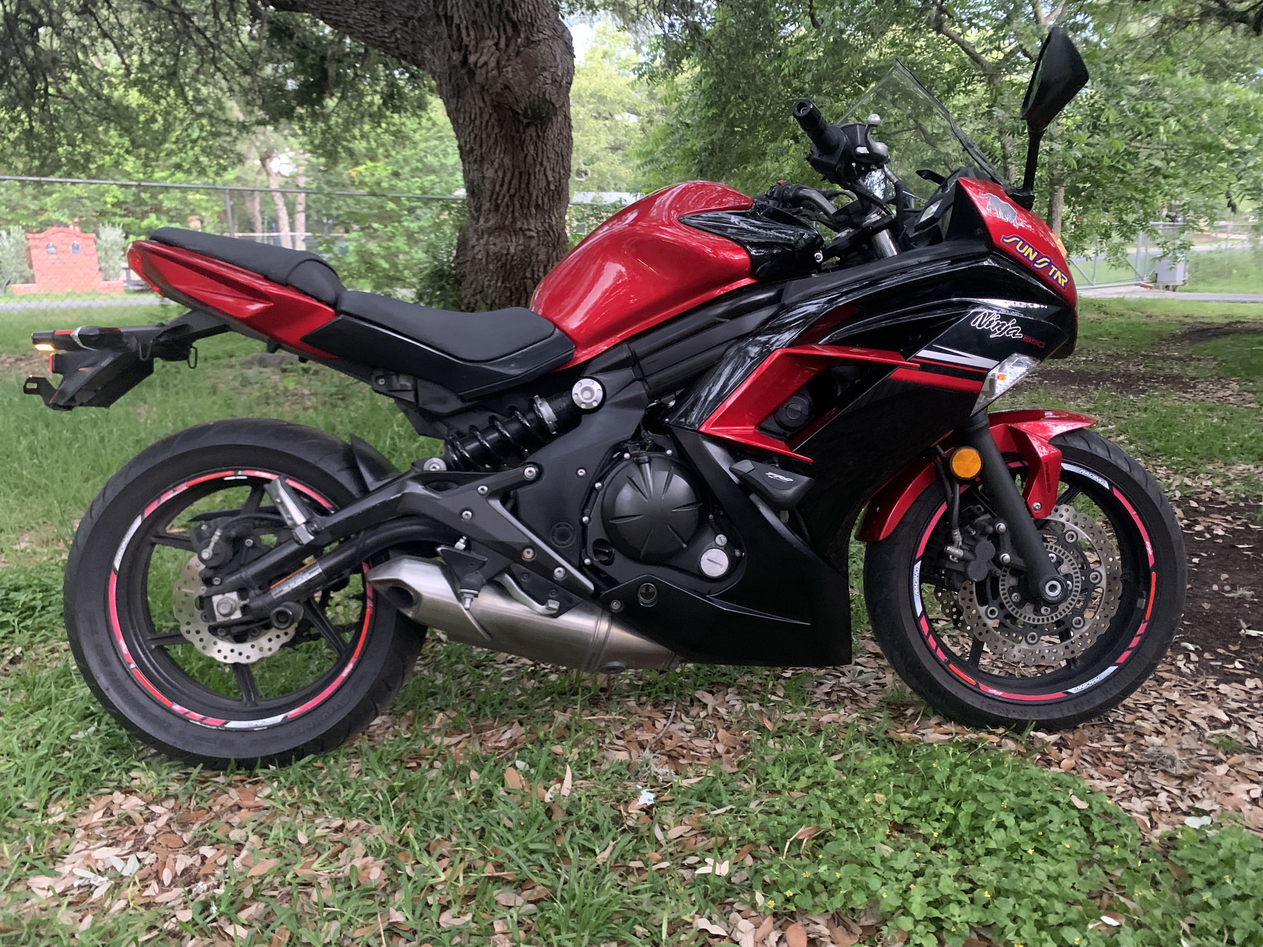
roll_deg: +1.8
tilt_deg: -11.4
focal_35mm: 26
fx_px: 949
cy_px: 474
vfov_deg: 53.1
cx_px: 632
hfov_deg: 67.3
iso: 640
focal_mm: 4.25
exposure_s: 1/30
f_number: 1.8
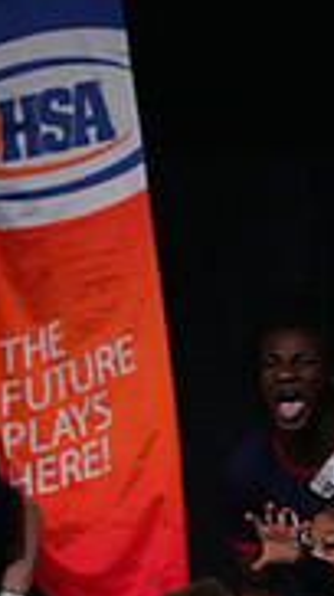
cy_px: 617
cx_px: -589
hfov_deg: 1.8
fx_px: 10547
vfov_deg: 3.2
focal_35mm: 668
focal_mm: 200
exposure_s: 1/1250
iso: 16000
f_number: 5.6
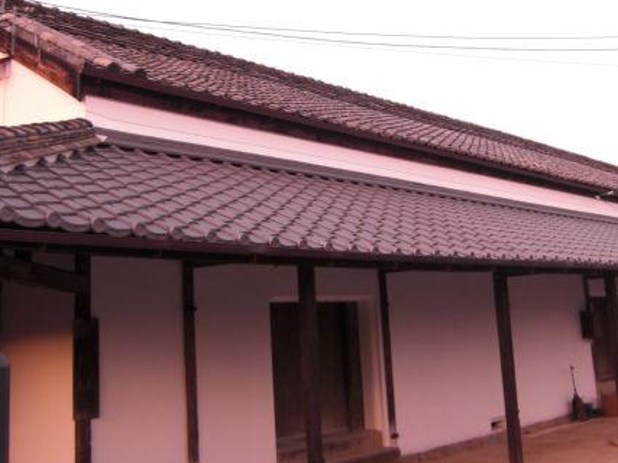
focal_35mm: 42
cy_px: 192
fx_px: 750
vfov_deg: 34.3
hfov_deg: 44.7
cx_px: 349
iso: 50
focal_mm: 4.9
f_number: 2.6
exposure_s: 1/60
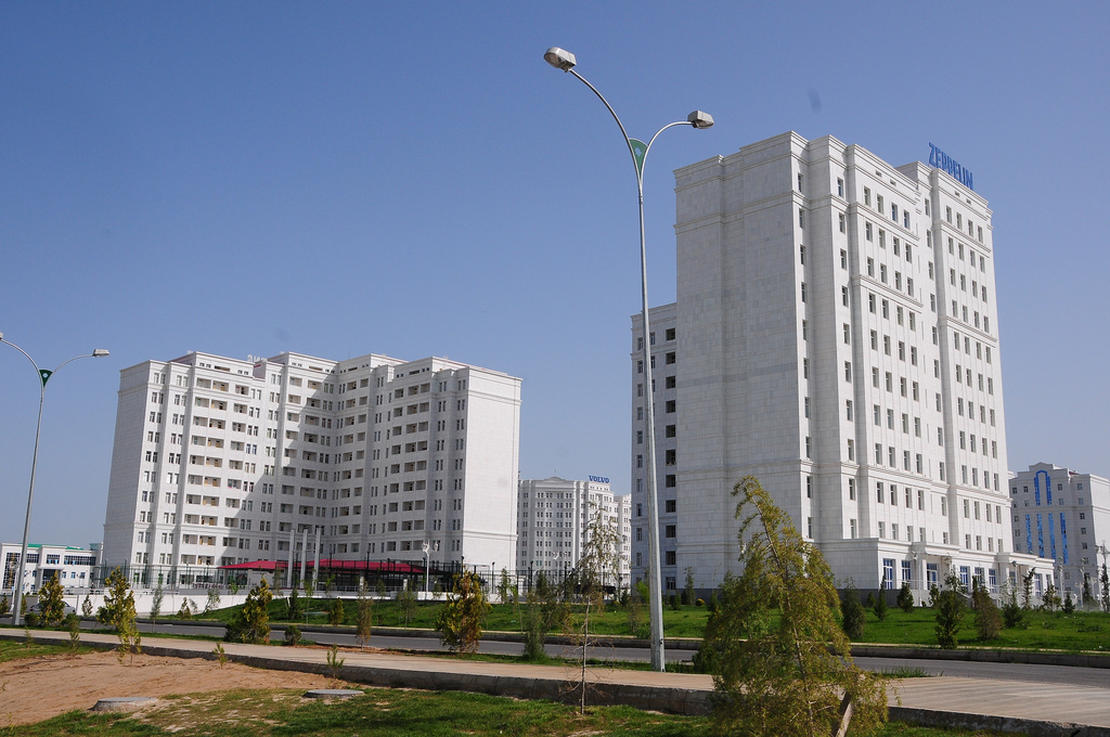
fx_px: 1016
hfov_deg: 57.3
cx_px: 555
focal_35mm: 33
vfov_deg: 39.9
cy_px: 368
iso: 250
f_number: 13
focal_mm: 22
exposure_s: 1/640
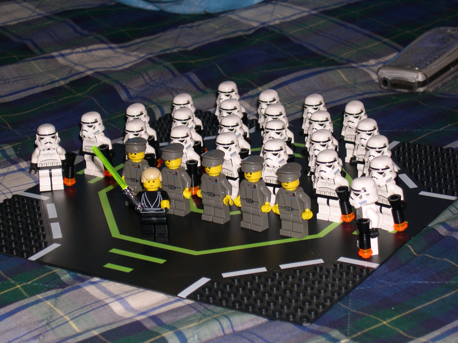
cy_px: 172
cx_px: 229
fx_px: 1283
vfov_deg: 15.2
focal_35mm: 97
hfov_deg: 20.2
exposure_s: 1/60
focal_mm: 20.5
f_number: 4.6
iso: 100
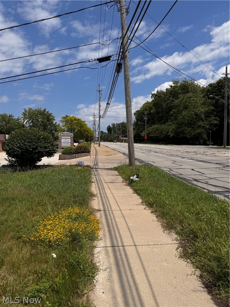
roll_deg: +0.3
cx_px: 115
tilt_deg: -3.6
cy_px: 154
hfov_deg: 56.8
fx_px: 213
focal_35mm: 24
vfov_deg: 71.6
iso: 80
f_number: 1.78
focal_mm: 6.76
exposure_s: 1/9009
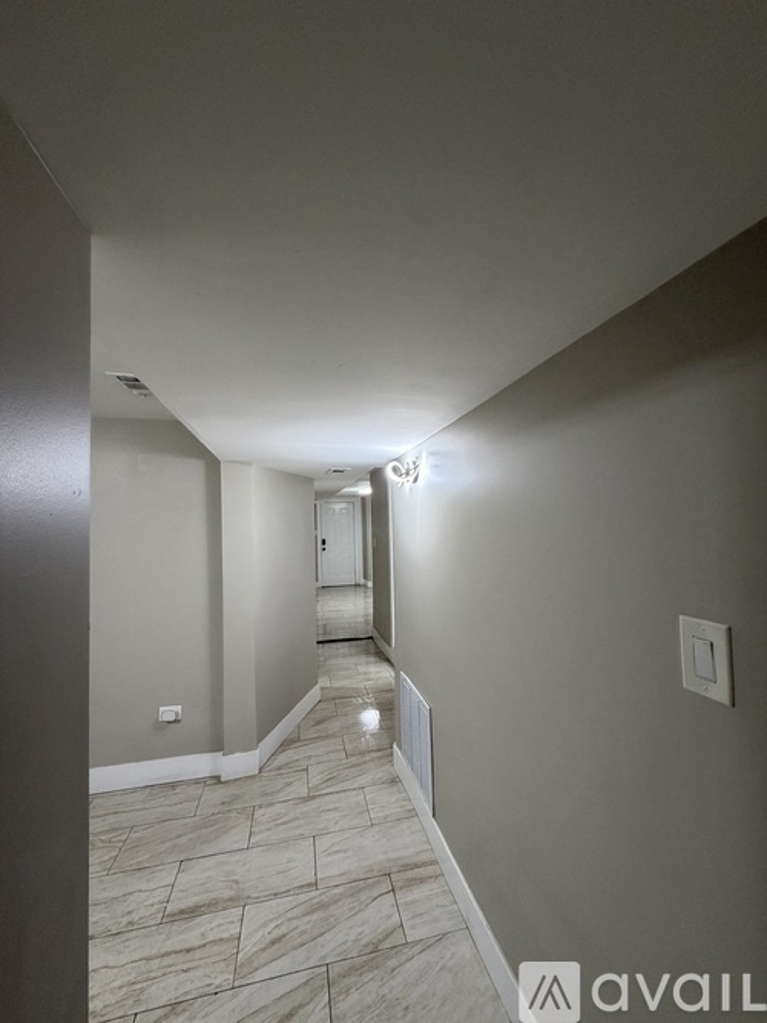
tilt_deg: +3.1
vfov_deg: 102.1
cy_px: 512
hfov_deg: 85.7
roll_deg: +1.1
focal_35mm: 14
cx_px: 384
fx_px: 414
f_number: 2.2
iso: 200
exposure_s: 1/60
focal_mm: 2.22
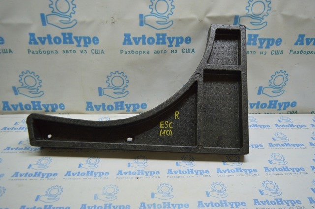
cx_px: 158
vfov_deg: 47.8
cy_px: 104
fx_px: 236
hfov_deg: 67.4
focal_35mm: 27
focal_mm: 18
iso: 400
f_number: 3.5
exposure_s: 1/80
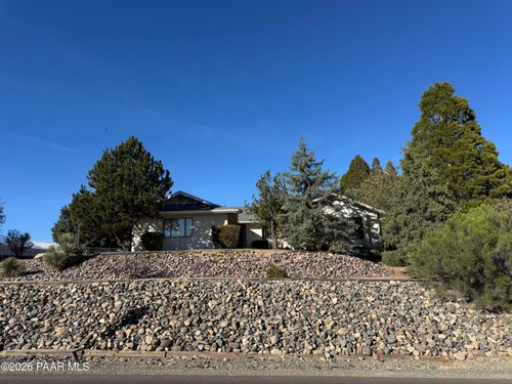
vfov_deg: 56.8
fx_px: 355
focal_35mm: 24
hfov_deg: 71.6
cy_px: 192
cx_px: 256
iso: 80
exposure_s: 1/4310
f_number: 1.78
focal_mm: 6.76
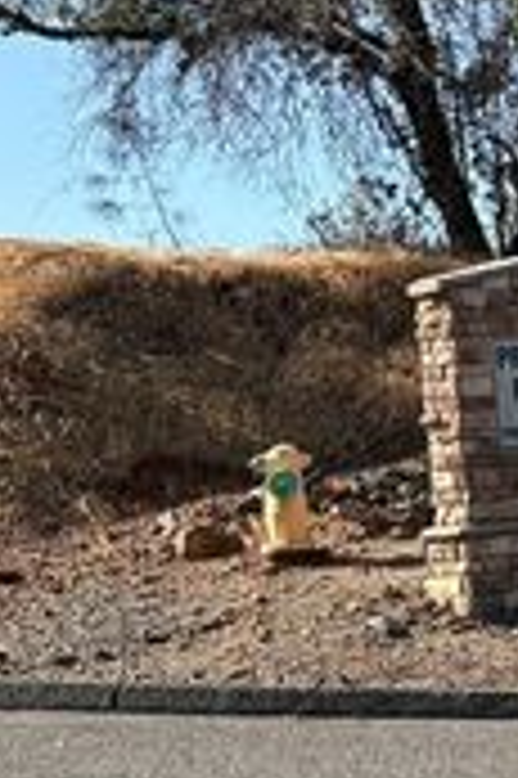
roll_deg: +6.0
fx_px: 2162
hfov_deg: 12.7
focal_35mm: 100
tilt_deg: +6.7
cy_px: 234
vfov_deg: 20.3
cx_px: 856
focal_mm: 5.96
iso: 50
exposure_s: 1/1484
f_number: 1.6
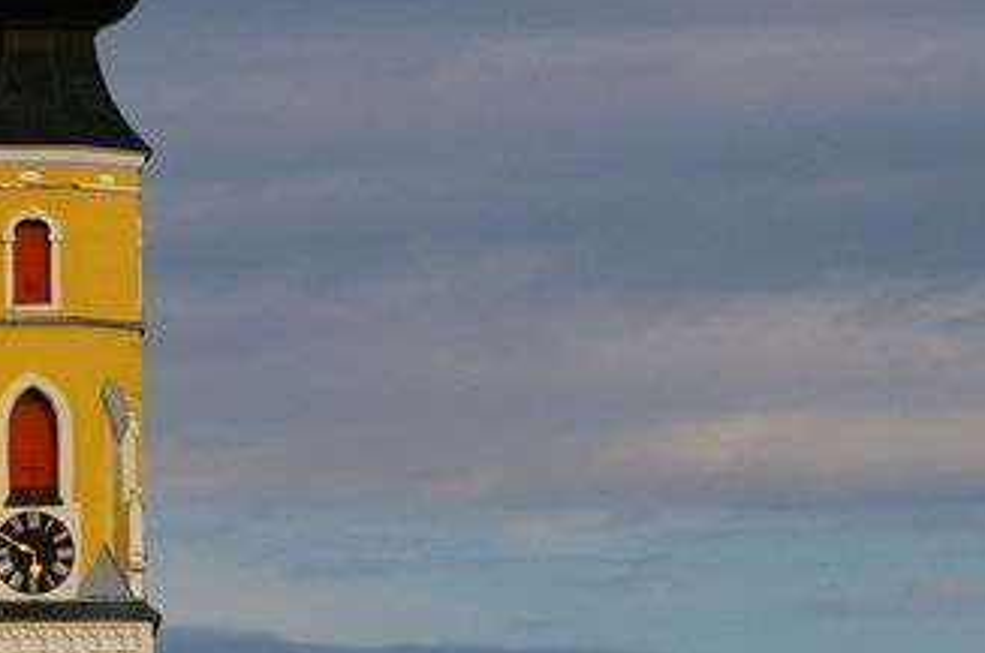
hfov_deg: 3.1
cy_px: 271
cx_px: -3
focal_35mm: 661
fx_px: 18059
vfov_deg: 2.1
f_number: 9.5
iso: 400
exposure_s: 1/750
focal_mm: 150
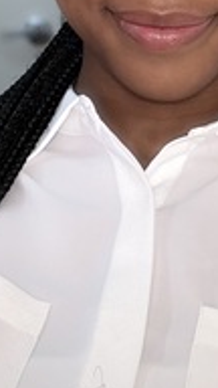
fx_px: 873
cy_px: 46
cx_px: 156
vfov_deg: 24.4
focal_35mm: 85
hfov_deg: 14.2
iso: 200
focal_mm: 2.69
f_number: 1.9
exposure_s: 1/59
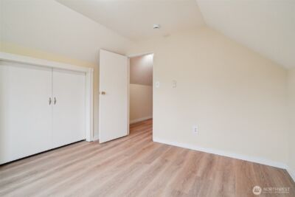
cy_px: 98
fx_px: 131
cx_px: 148
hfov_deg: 96.7
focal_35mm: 16
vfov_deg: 73.8
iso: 1600
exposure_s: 1/30
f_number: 8
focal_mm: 16
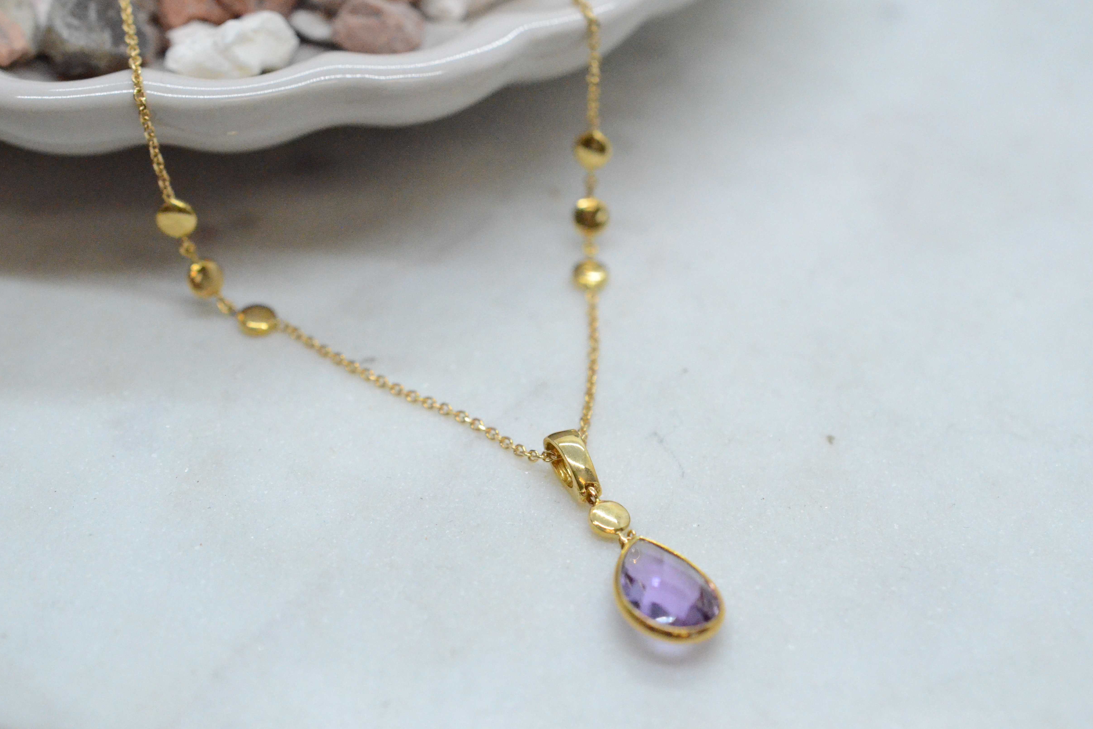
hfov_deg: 32.9
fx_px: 1852
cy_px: 365
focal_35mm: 61
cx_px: 550
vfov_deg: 22.3
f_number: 6.3
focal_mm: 40
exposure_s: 1/2500
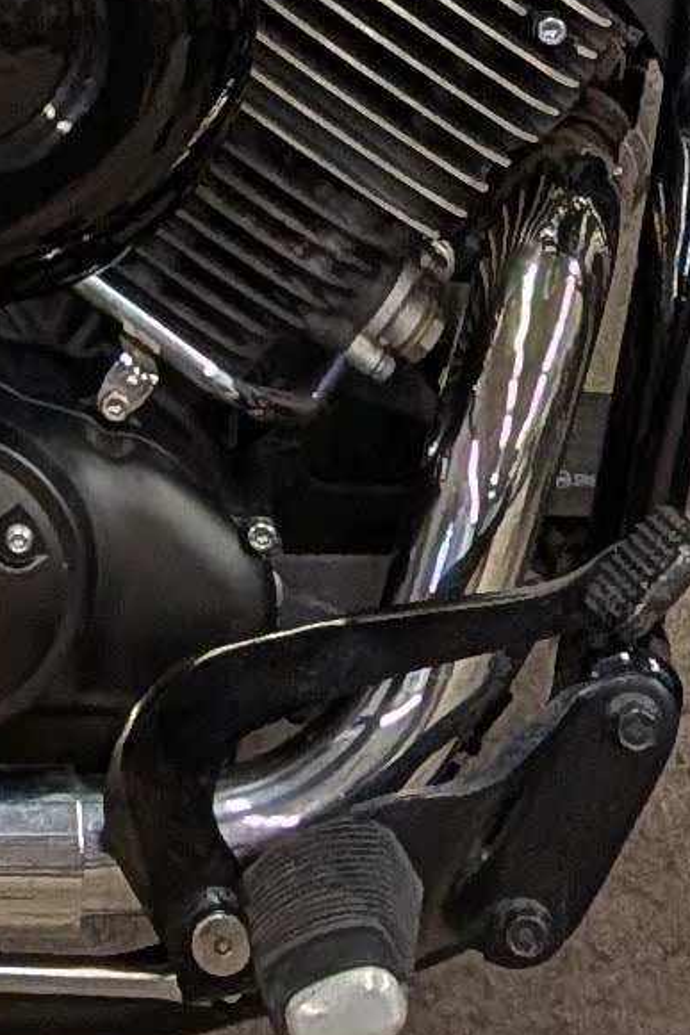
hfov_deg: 7.8
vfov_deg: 11.1
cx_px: -446
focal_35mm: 172
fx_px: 4948
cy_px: -860
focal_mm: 4.53
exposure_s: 1/60
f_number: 1.7
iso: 29
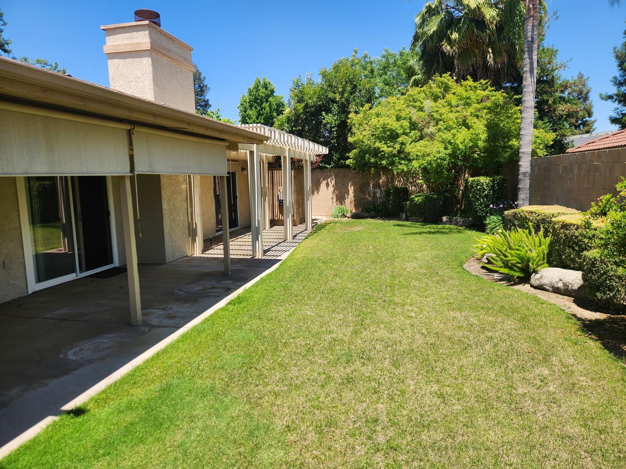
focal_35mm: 23
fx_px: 416
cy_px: 234
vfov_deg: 58.9
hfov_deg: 73.9
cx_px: 313
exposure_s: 1/950
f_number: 1.8
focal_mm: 5.4
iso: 20
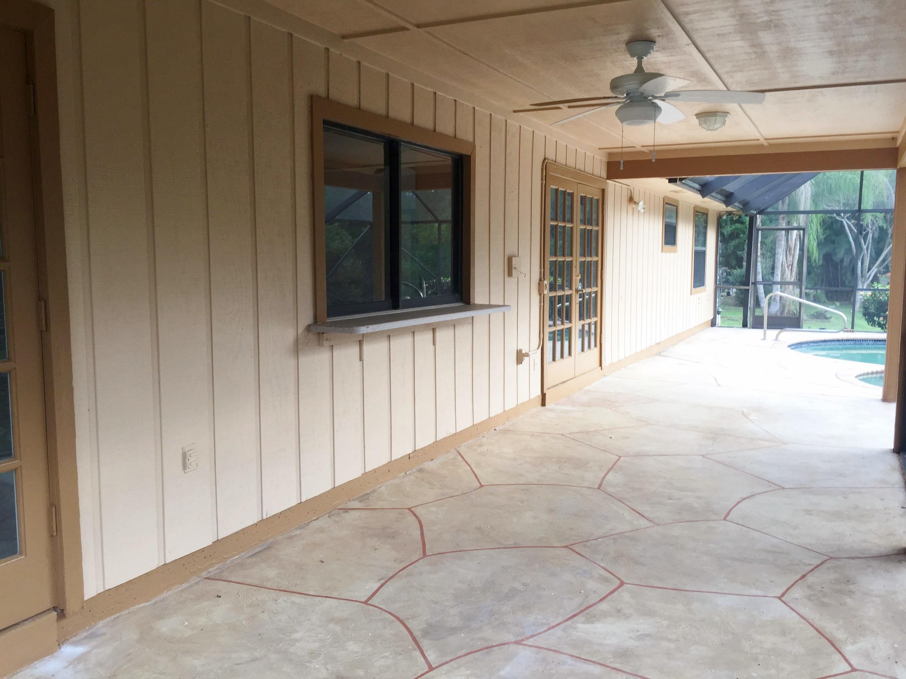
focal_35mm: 29
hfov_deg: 61.7
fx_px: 759
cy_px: 340
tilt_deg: -5.5
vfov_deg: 48.2
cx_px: 453
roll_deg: +0.2
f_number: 2.2
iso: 40
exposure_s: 1/120
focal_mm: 4.15
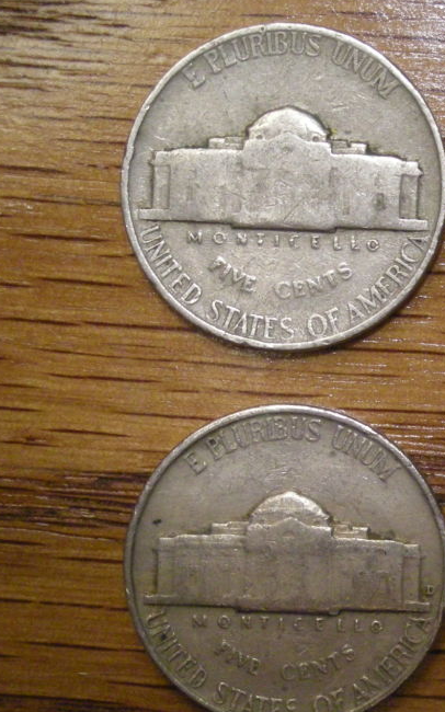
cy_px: 379
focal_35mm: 124
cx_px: 446
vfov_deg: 16.8
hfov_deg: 10.5
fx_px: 2407
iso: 400
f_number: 3.9
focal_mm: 12.3
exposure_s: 1/34
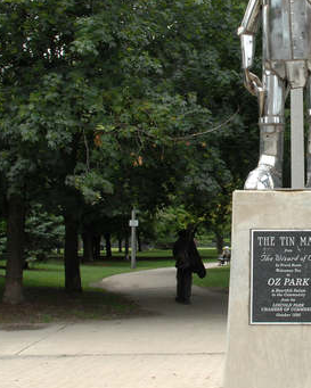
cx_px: 294
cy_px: 141
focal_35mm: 76
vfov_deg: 25.0
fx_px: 874
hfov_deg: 19.7
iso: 800
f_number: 10
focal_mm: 24
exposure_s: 1/250
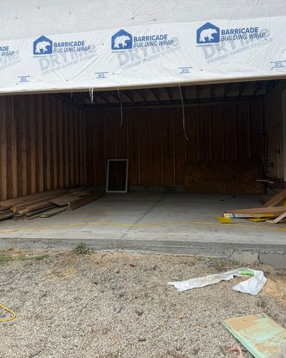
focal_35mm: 31
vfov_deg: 57.1
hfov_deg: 47.1
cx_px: 145
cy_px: 160
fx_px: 328
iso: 80
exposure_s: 1/813
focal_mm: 6.76
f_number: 1.78
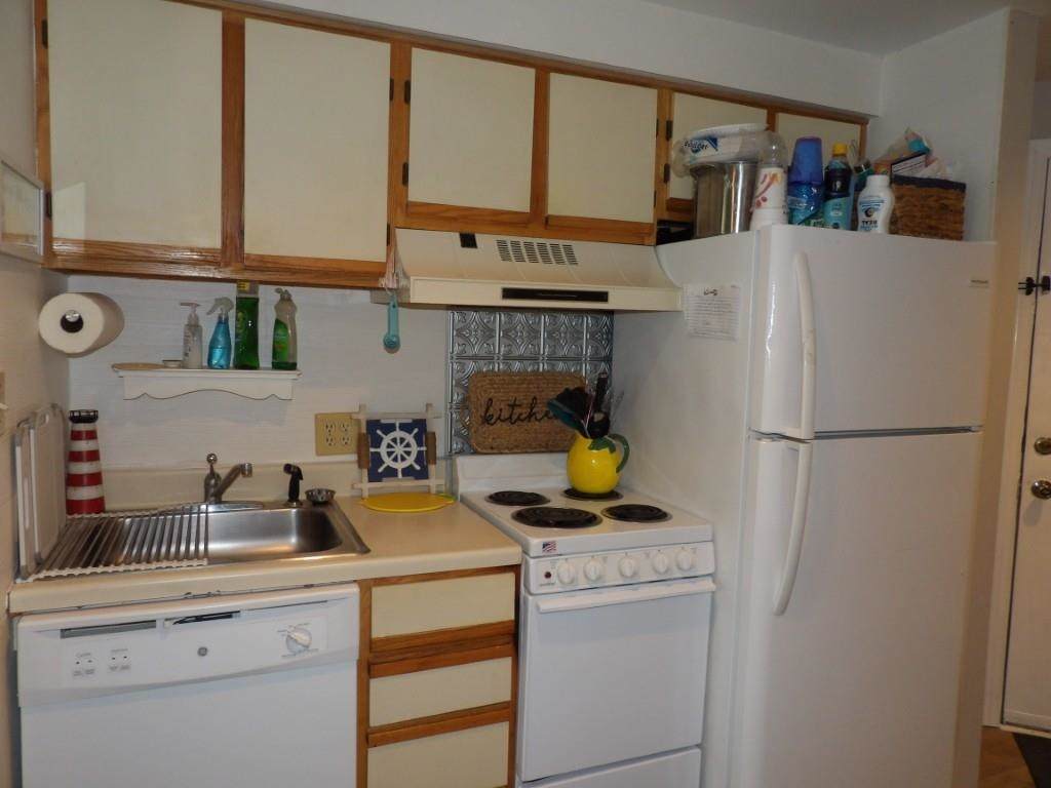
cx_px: 526
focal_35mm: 24
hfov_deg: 71.6
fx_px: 729
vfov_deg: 56.8
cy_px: 394
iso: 200
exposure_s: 1/33
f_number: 3.2
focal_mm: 4.3
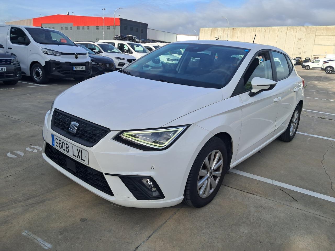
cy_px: 126
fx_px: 261
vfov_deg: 51.4
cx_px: 168
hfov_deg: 65.3
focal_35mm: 27
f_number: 1.8
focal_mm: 4
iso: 50
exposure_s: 1/526
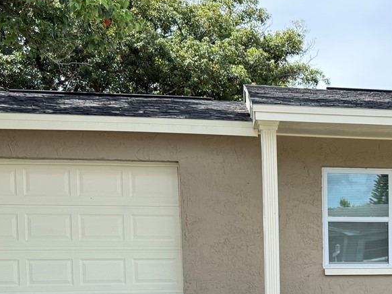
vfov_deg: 21.4
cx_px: 418
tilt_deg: -3.2
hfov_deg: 27.2
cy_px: 298
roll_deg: +0.6
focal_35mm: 66
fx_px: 747
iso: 100
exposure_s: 1/2110
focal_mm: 6.76
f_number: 1.78
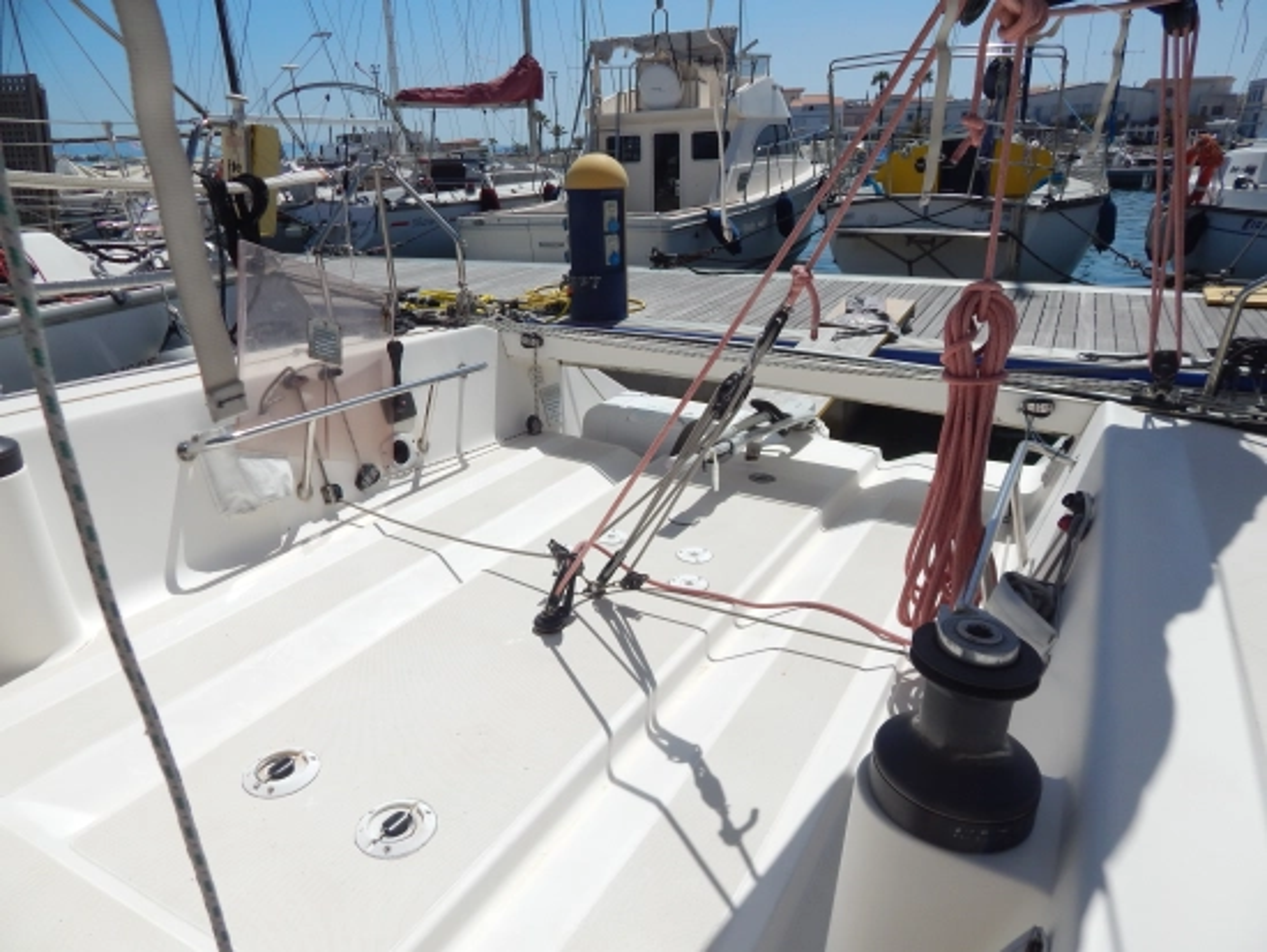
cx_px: 634
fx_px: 842
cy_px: 476
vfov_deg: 58.9
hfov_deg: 73.9
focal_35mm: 23
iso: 125
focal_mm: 4
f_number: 6
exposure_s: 1/1500
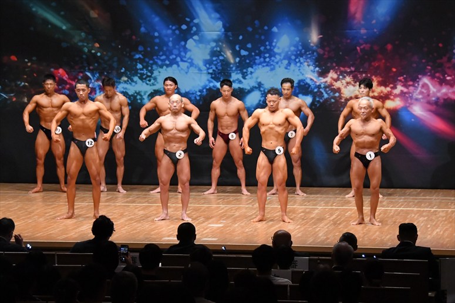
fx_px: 1857
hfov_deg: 14.0
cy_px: 152
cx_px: 228
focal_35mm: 147
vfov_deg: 9.3
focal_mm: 98
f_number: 5.6
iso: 8000
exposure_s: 1/400
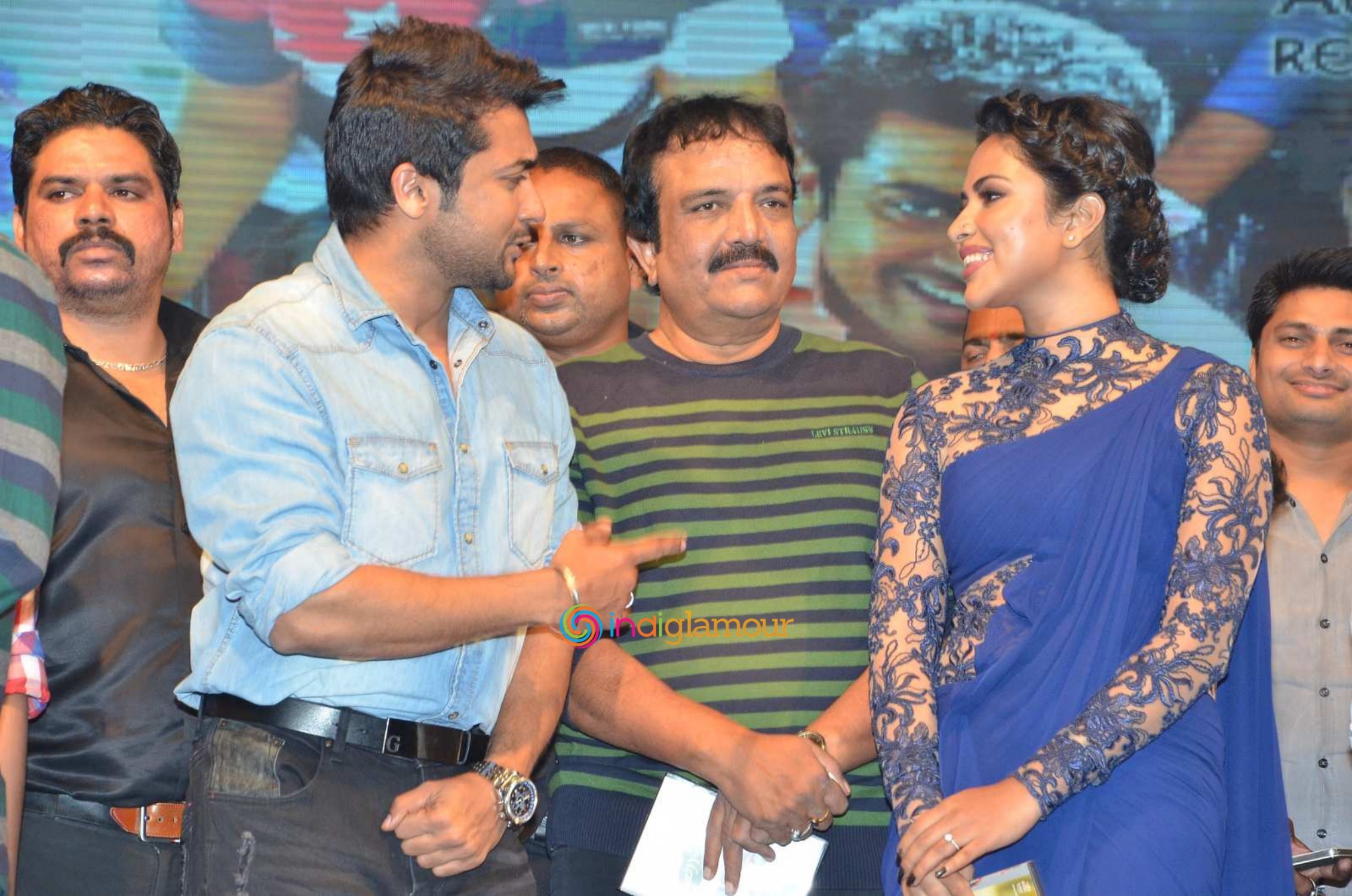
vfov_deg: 9.9
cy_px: 448
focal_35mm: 138
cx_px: 676
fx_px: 5172
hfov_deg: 14.9
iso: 1000
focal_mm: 92
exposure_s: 1/125
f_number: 7.1
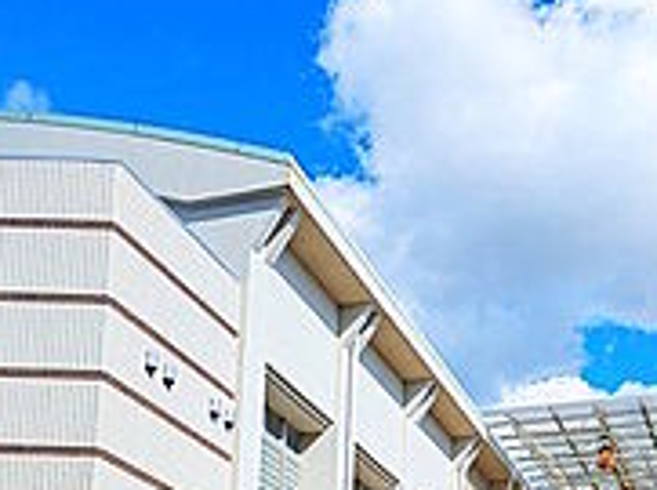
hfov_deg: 31.2
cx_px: 356
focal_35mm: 62
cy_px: 595
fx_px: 1174
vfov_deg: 21.8
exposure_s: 1/2732
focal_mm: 5.43
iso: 46
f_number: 1.89
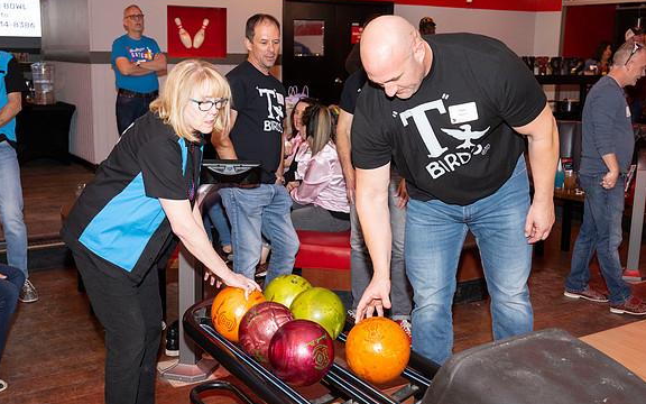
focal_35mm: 40
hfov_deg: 49.3
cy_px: 189
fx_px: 704
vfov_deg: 32.0
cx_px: 322
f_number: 5.6
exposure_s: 1/100
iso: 2000
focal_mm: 39
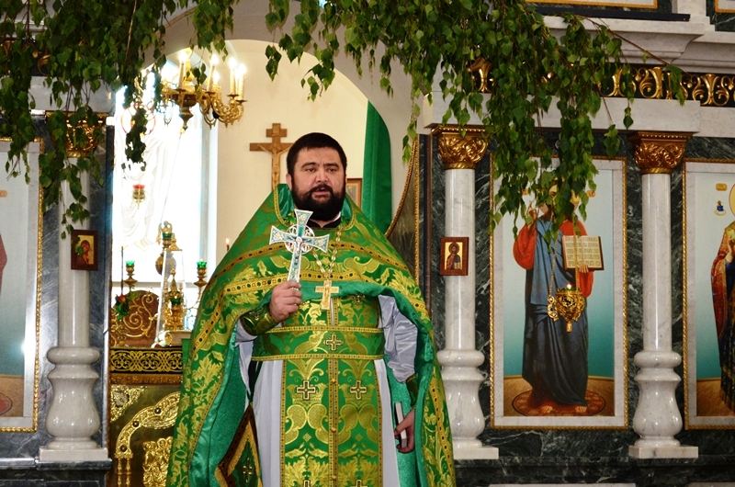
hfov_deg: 24.7
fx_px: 1681
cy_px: 244
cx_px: 368
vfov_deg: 16.5
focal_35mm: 82
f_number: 5.6
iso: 800
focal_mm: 55
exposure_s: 1/60
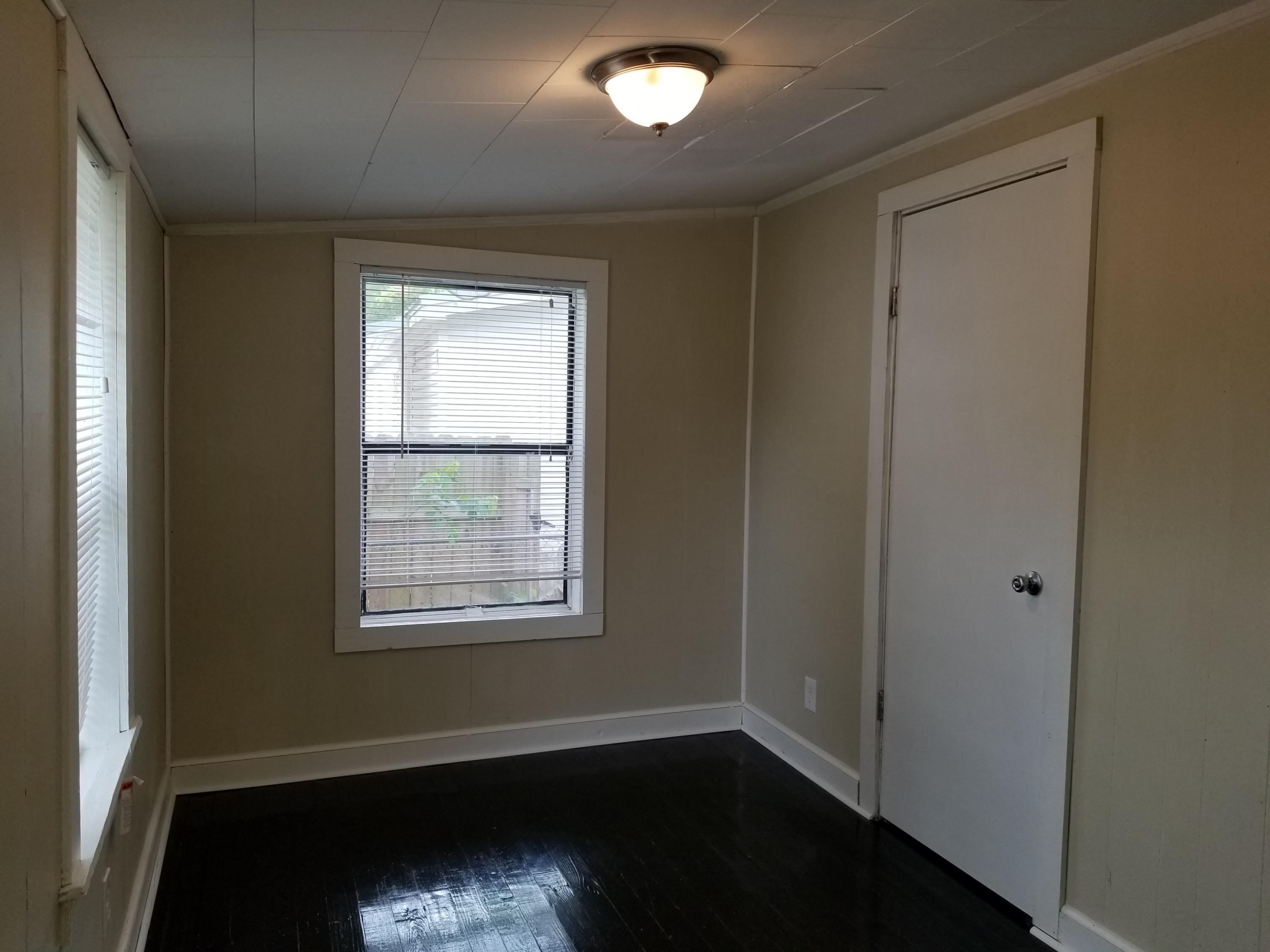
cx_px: 635
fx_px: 954
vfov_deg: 53.1
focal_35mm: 26
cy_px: 476
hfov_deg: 67.3
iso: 80
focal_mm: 4.25
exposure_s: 1/60
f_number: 1.7
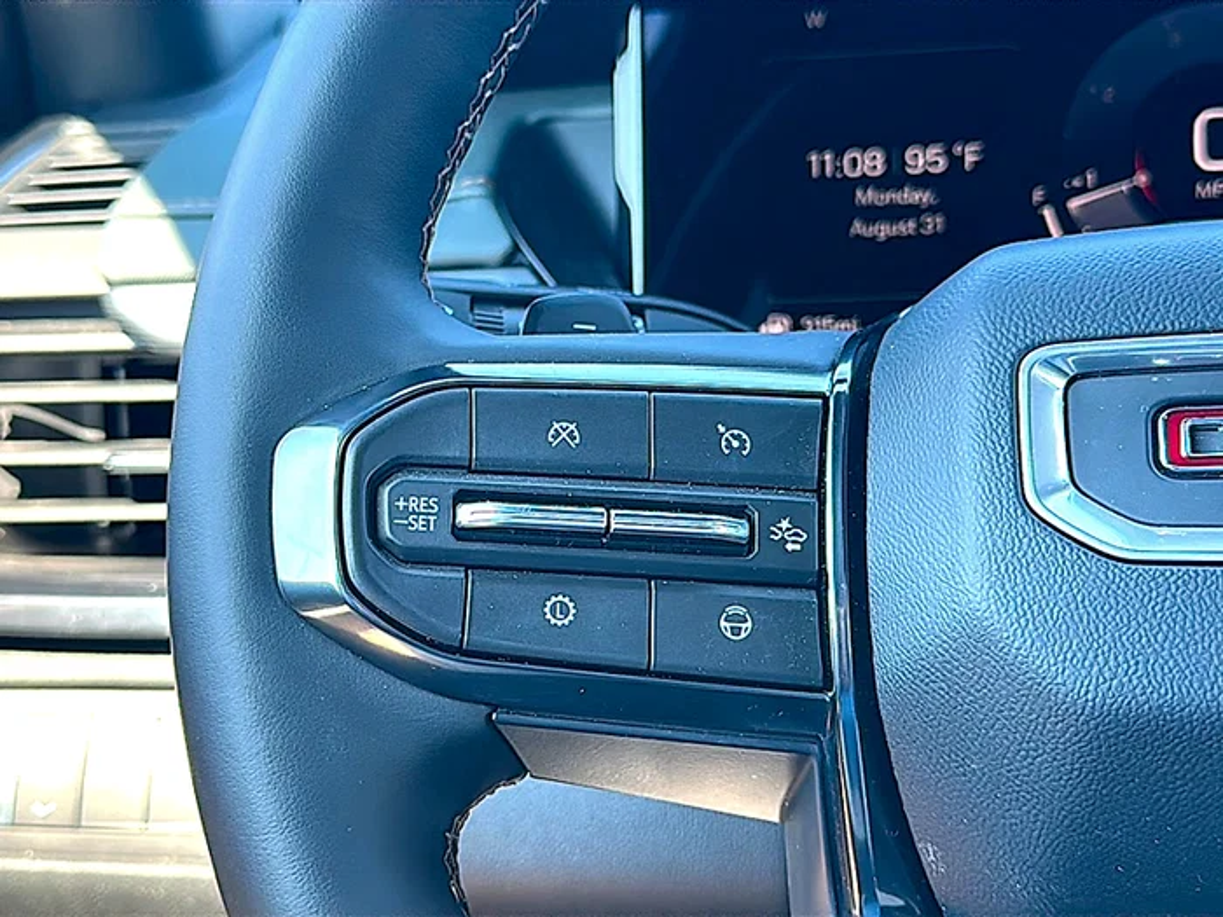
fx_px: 1590
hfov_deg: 42.1
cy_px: 458
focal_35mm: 45
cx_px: 612
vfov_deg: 32.2
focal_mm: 6.86
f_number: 1.78
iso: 100
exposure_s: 1/137
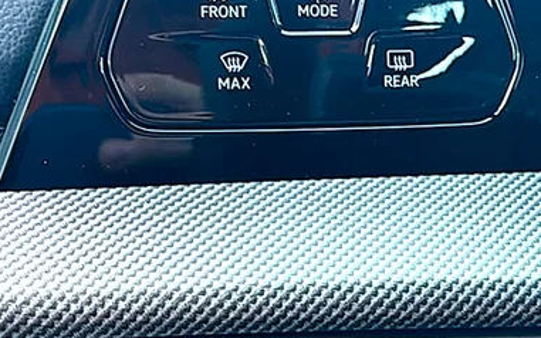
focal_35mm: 78
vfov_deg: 16.6
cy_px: 53
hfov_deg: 26.4
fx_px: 1150
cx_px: 322
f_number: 1.78
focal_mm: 6.86
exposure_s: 1/55
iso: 50
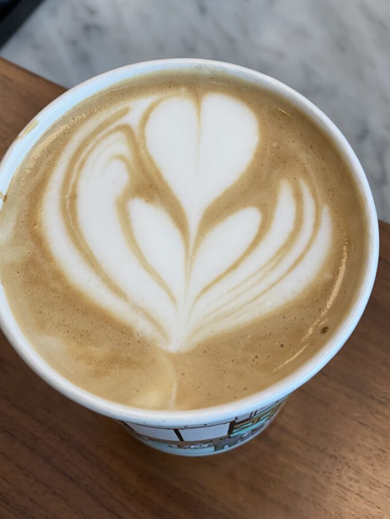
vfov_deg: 32.1
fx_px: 901
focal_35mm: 60
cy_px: 230
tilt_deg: -65.6
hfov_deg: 24.4
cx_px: 194
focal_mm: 6
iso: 100
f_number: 2
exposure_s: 1/120
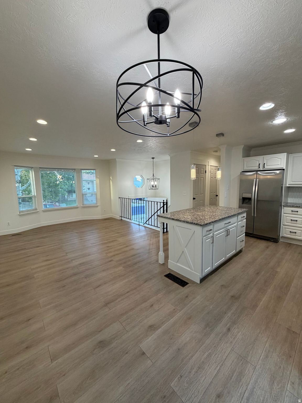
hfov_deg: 85.7
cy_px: 202
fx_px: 163
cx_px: 151
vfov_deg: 102.1
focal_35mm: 14
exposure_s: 1/120
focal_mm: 2.22
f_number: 2.2
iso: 200
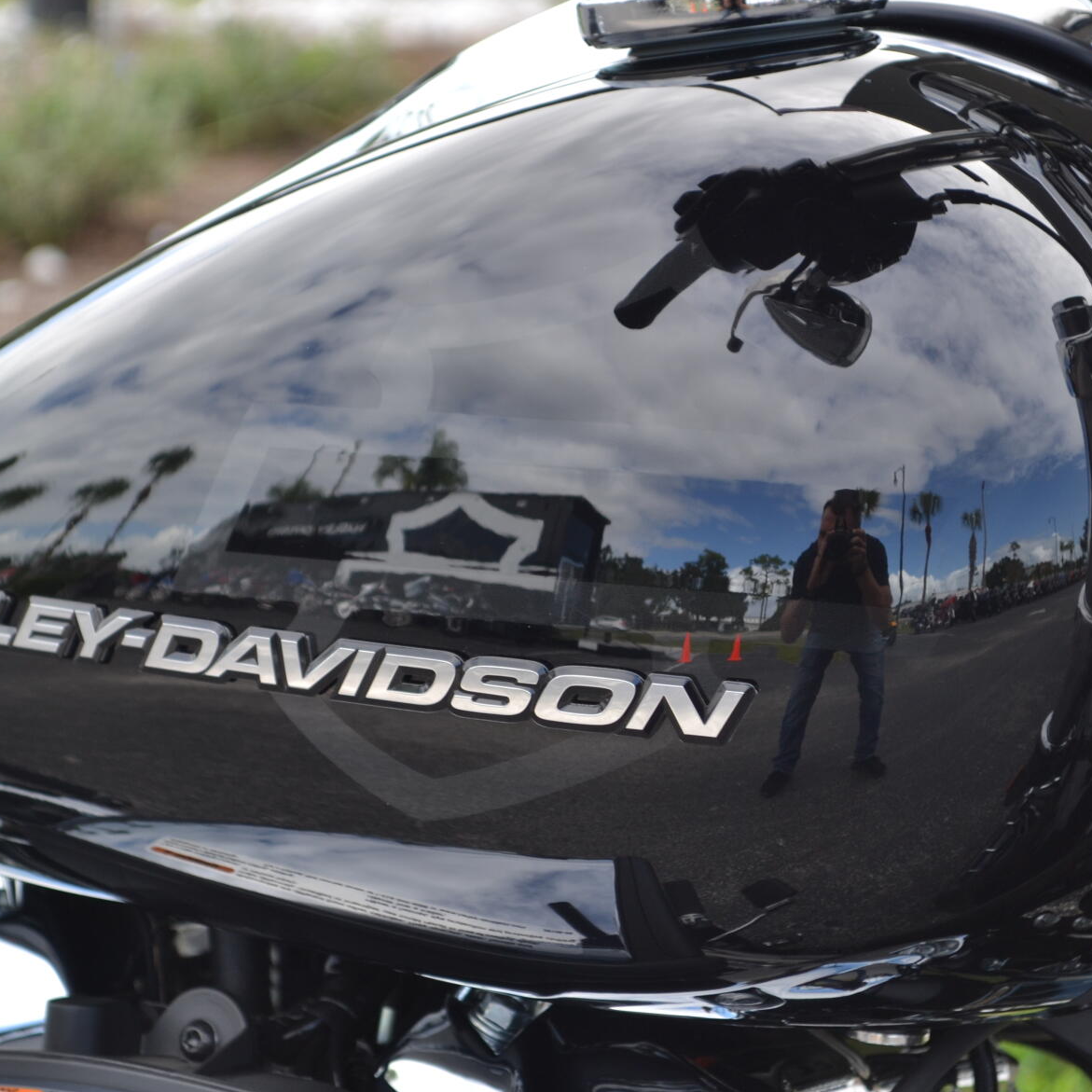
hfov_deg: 14.6
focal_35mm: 120
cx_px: 455
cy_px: 513
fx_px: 4273
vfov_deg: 14.6
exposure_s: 1/125
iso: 110
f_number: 5.6
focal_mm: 55
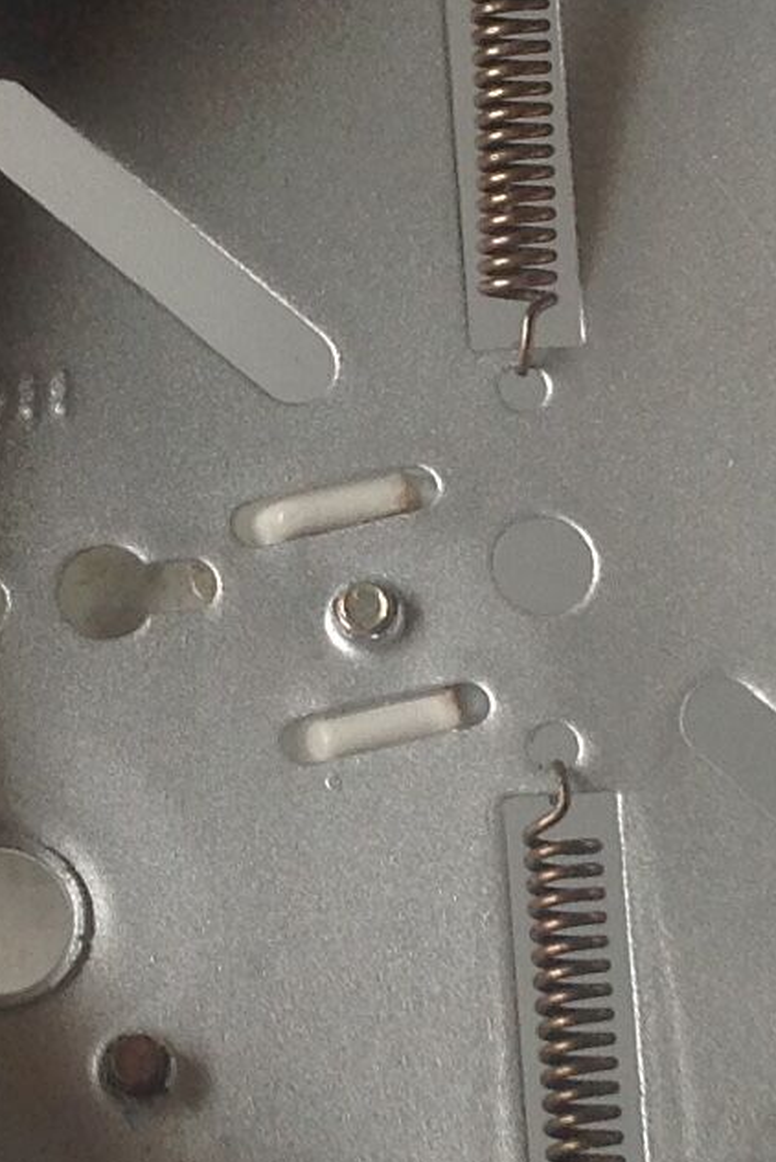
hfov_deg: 9.2
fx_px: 4812
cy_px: 629
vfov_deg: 13.8
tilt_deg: -79.3
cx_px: 371
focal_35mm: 149
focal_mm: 4.28
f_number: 2.4
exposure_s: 1/30
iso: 50
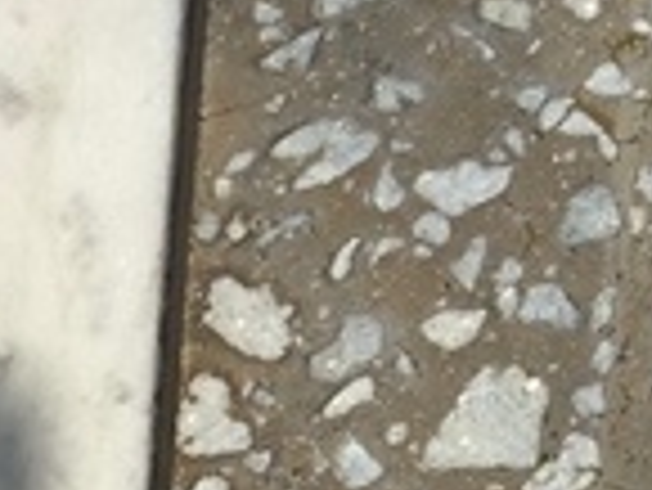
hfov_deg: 6.7
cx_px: -1068
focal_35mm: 275
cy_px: 841
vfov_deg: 5.3
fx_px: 5184
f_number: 1.7
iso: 50
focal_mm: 4.71
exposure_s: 1/1351
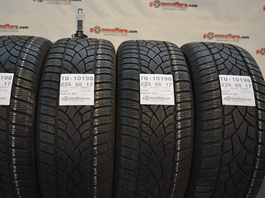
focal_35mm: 39
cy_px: 99
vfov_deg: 36.8
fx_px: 299
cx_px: 117
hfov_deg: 47.8
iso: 1600
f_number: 4
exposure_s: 1/30
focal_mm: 24
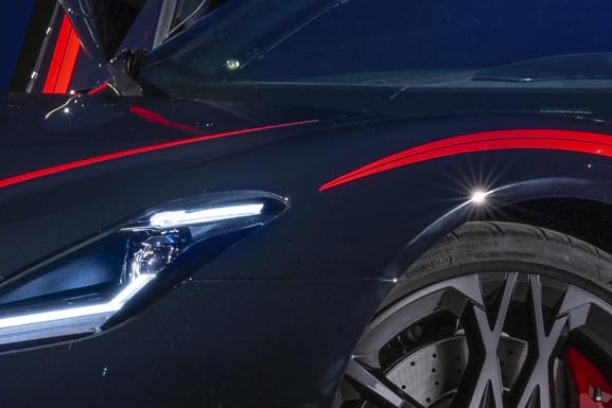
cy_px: 111
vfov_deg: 5.7
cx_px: 474
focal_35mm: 243
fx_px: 4132
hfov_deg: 8.5
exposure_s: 1.3
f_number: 16
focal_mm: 40
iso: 64
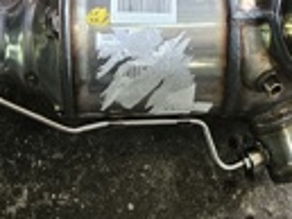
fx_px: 963
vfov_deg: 12.9
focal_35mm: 114
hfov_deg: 17.1
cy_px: 25
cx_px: 231
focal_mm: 5.4
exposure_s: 1/100
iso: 160
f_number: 1.8
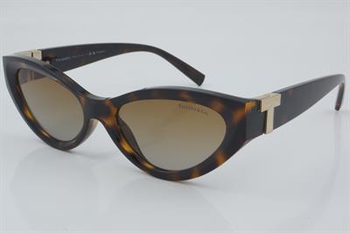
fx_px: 729
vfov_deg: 18.2
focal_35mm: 75
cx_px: 175
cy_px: 116
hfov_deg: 27.0
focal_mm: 50
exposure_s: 1/3
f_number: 32
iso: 100
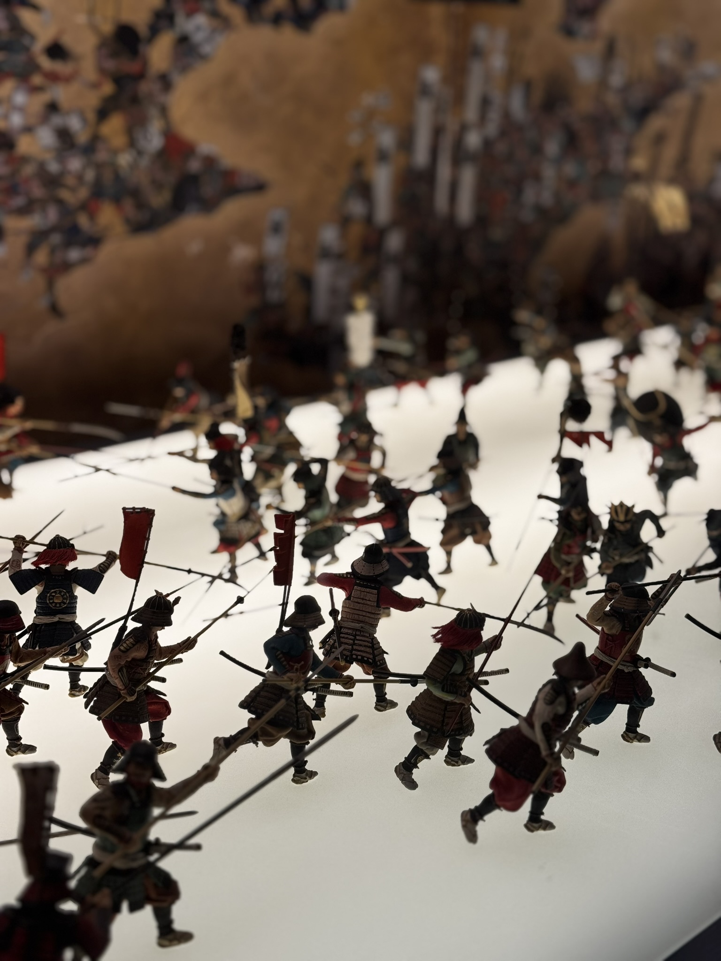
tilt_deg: -18.0
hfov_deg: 30.3
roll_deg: +0.0
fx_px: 1333
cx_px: 360
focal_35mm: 48
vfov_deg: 39.7
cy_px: 480
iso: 64
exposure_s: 1/255
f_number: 1.78
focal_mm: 6.76
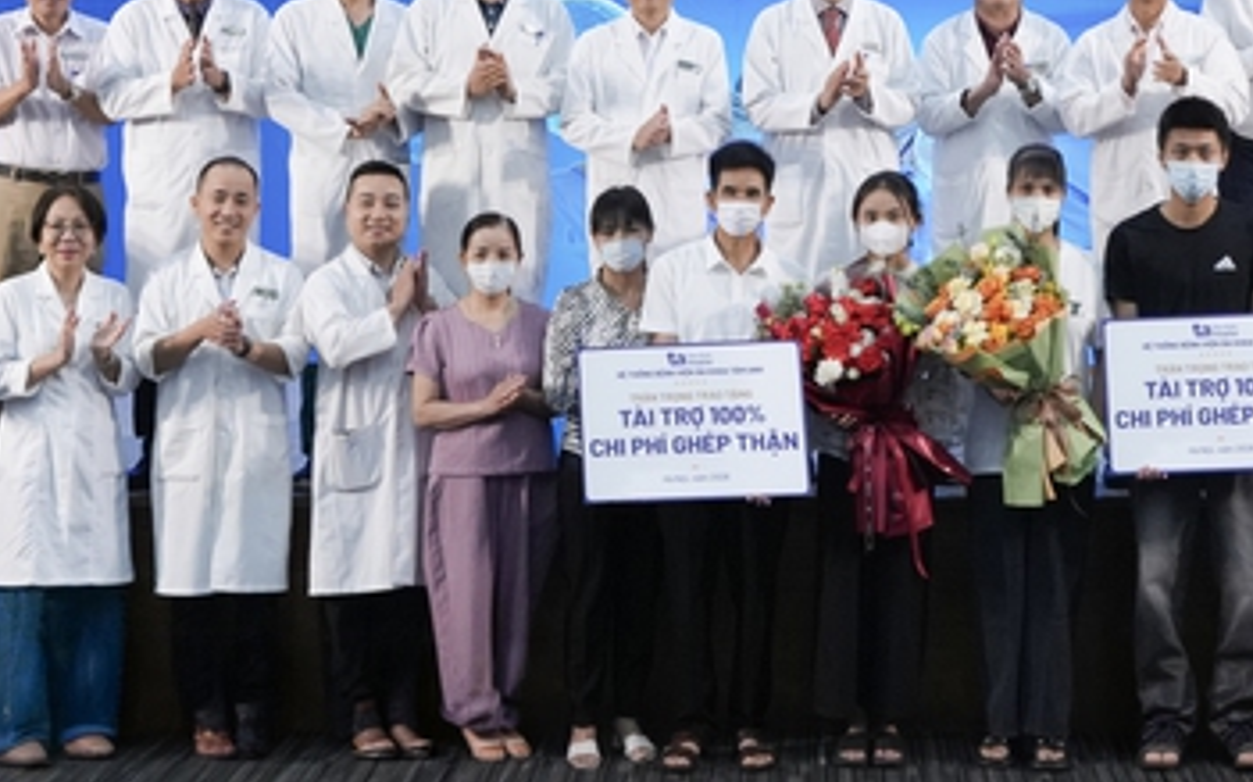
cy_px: 37
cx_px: 768
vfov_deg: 16.0
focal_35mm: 80
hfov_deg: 25.8
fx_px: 2731
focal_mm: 29
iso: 2000
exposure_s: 1/200
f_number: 7.1
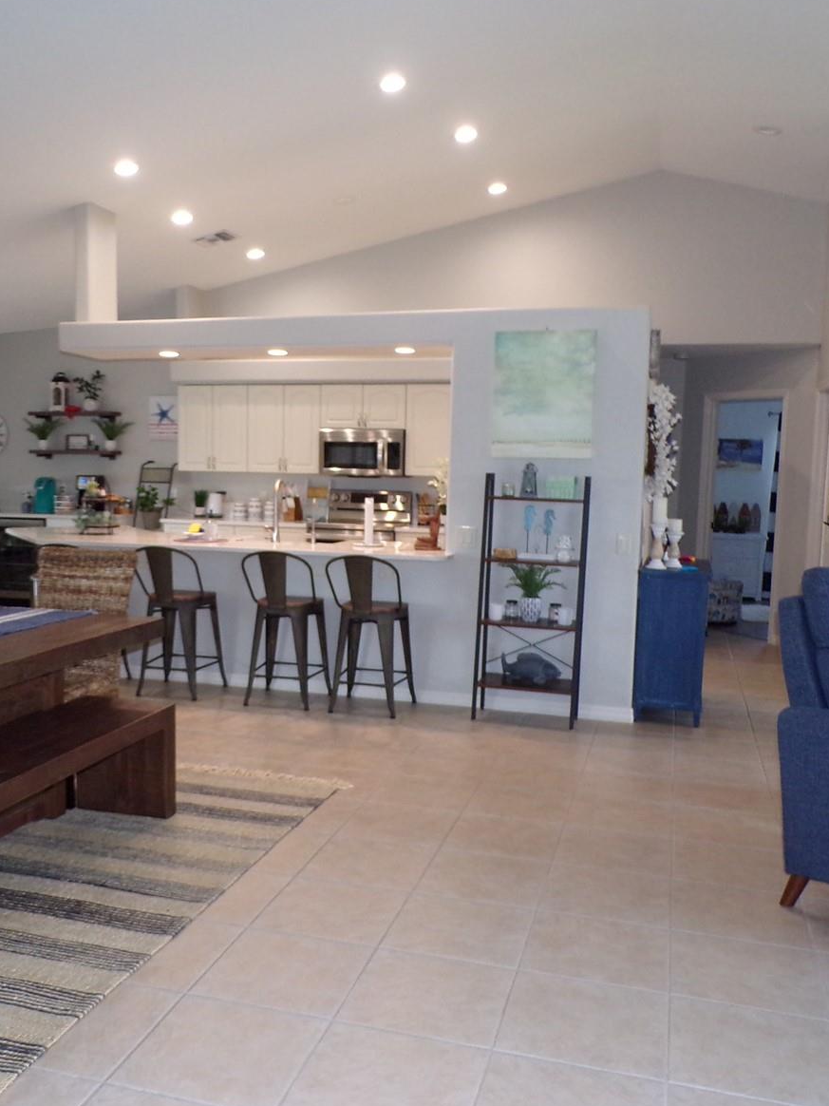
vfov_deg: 55.4
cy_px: 556
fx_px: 1054
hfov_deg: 42.9
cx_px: 364
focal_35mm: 33
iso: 236
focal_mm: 4.3
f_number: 3
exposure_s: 1/34
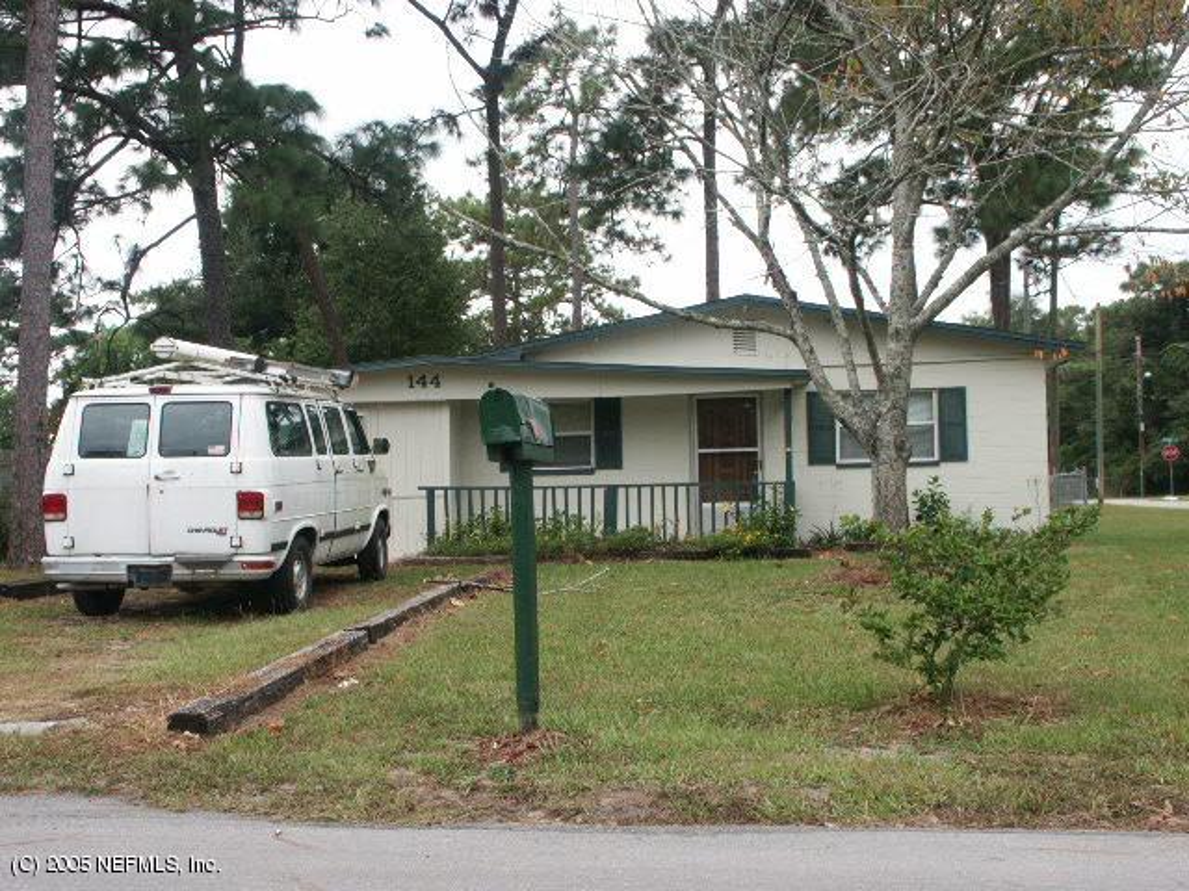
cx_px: 594
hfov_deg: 47.9
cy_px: 446
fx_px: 1340
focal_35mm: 39
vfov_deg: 36.8
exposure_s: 1/180
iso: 100
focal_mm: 10.21
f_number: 5.6
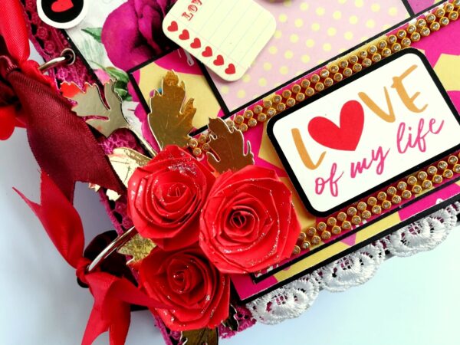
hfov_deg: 67.3
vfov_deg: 53.1
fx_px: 346
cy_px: 172
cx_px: 230
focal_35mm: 26
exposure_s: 1/33.3
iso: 64
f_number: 2.2
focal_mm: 3.83
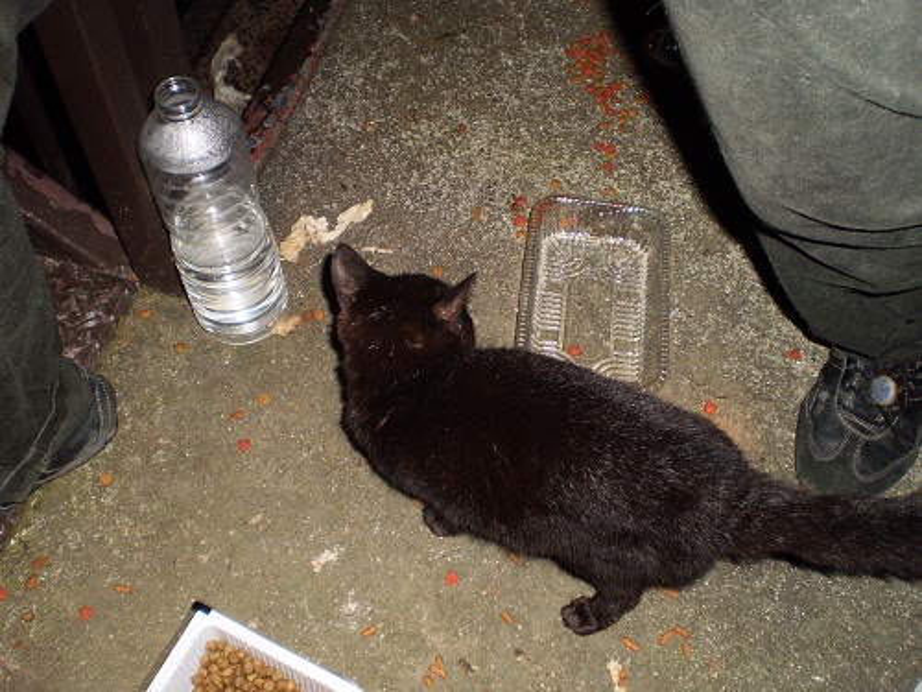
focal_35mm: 36
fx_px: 959
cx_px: 461
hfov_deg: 51.4
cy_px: 346
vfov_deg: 39.7
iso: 125
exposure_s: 1/30
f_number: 3.1
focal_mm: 6.3
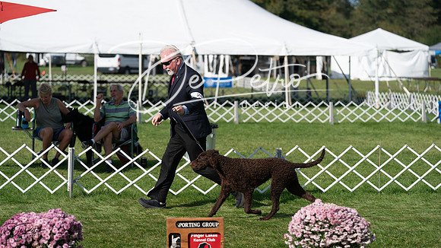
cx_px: 220
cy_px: 124
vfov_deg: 9.5
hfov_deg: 16.8
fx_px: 1494
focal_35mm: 128
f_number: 4
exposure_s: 1/1250
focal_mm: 122
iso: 100
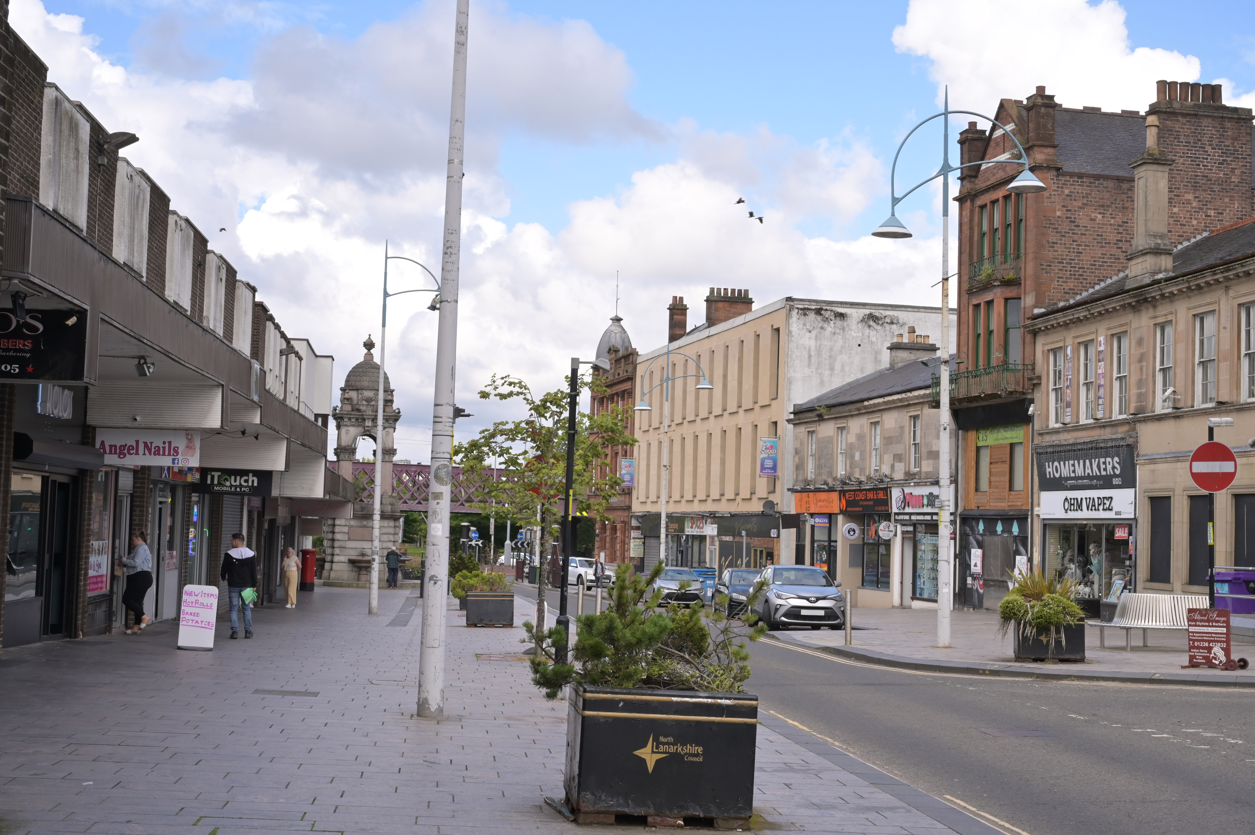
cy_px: 422
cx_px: 655
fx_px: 1672
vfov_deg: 28.0
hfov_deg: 41.1
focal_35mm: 48
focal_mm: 46
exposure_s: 1/200
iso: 400
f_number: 14
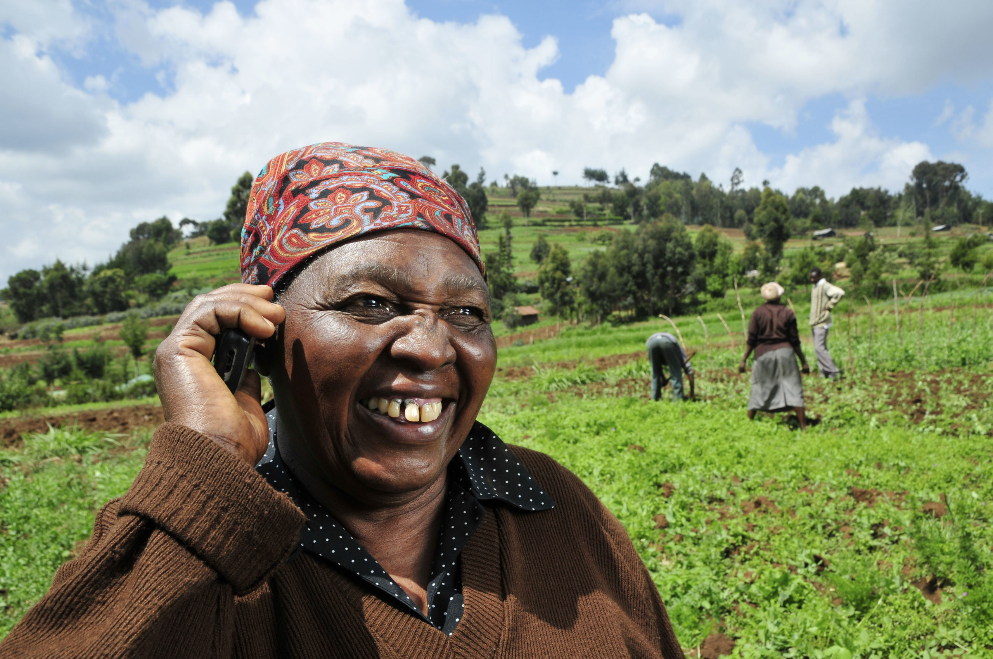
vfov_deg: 39.9
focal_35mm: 33
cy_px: 330
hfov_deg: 57.3
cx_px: 496
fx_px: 909
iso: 200
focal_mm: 22
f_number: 10
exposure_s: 1/250
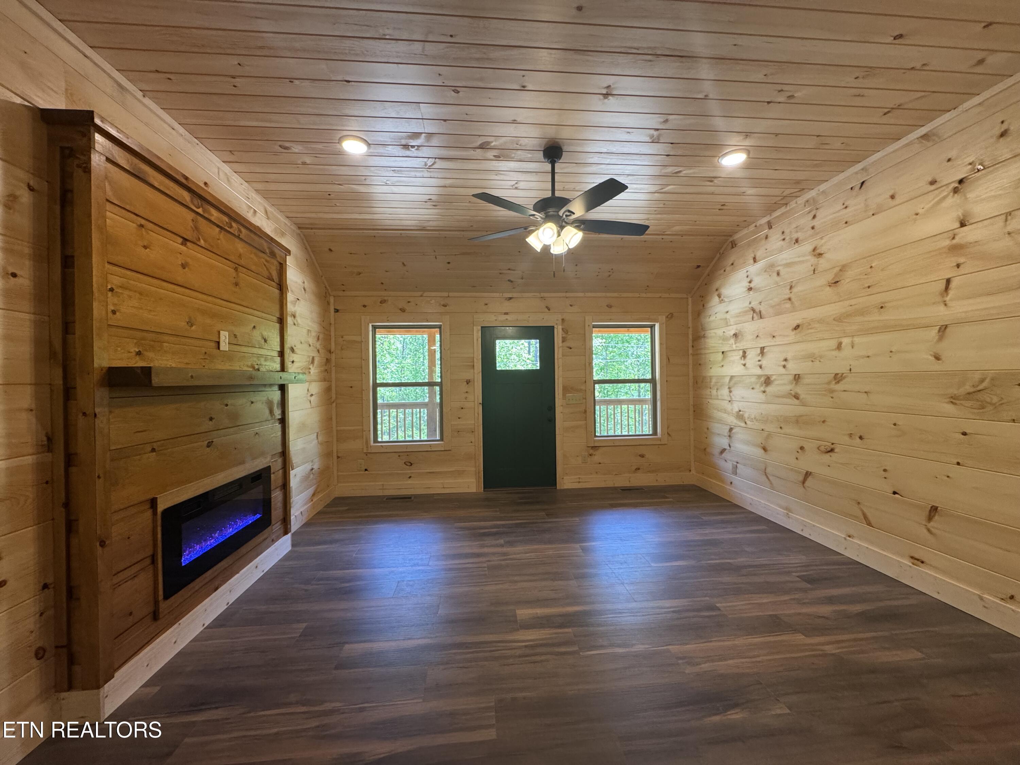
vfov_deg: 85.7
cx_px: 510
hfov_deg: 102.1
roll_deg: +1.0
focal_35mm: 14
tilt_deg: -1.0
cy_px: 382
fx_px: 413
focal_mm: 2.22
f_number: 2.2
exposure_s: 1/120
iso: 250
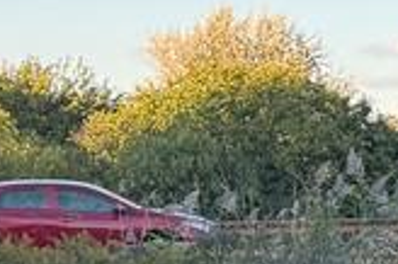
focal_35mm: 195
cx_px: 1165
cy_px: 635
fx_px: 2154
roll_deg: +1.2
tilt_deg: -12.2
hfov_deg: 8.8
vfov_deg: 6.7
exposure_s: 1/473
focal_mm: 6.76
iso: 100
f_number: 1.78
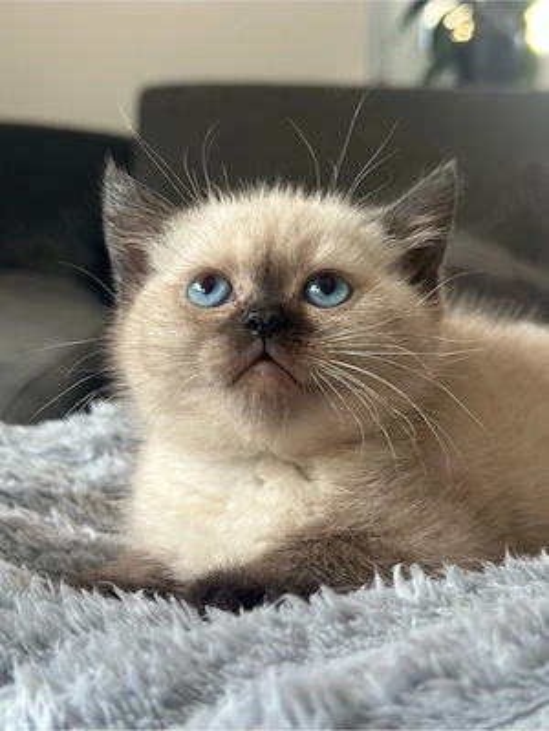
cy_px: 366
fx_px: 1015
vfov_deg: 39.7
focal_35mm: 48
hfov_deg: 30.3
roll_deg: -0.4
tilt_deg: -7.4
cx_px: 274
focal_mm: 6.86
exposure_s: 1/118
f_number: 1.78
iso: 125
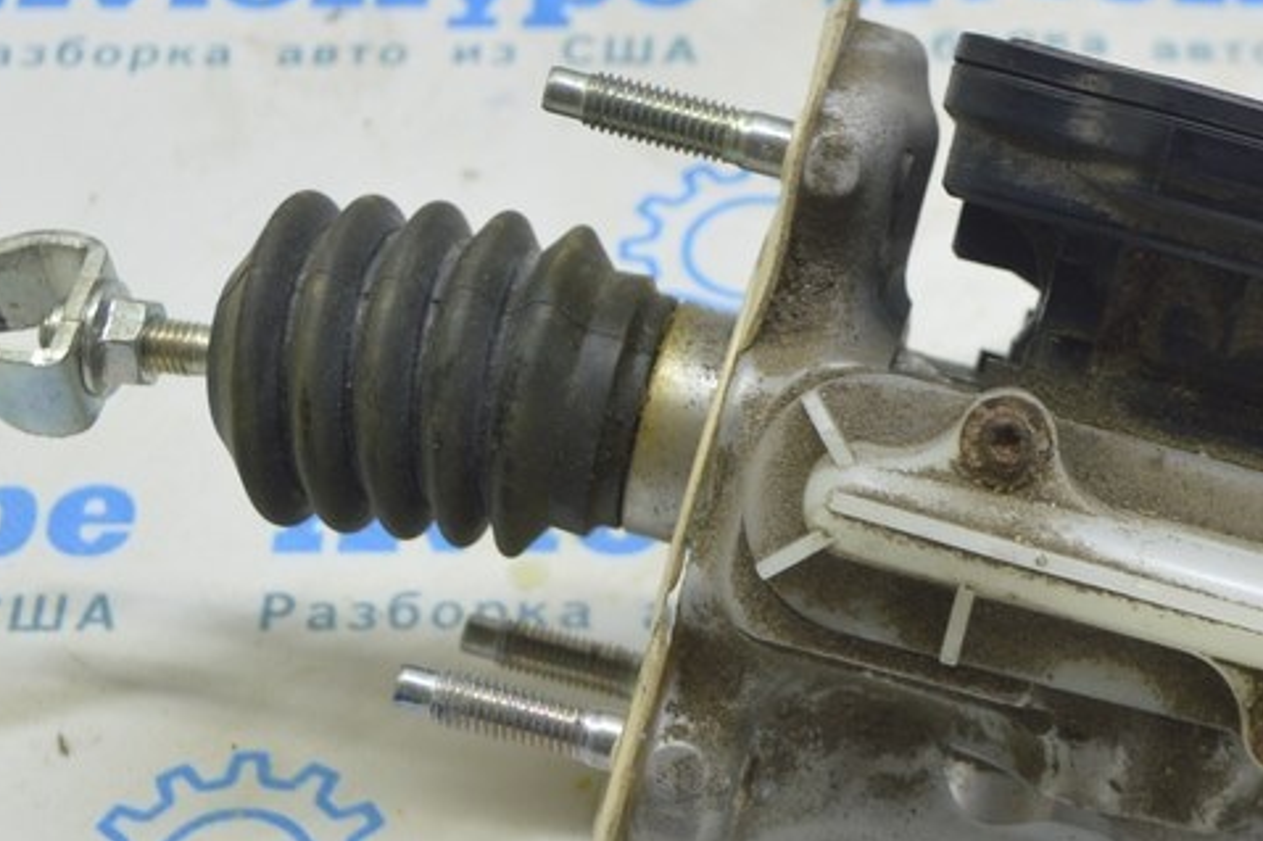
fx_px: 3823
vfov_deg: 12.6
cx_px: 928
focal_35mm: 109
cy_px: 442
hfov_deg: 18.7
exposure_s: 1/20
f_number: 5.6
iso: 400
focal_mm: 34
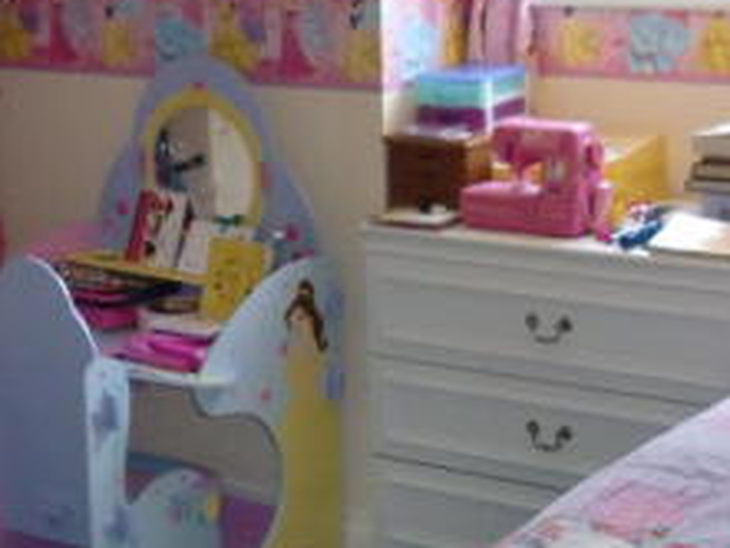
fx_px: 2004
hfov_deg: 20.5
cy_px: 196
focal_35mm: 95
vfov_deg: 15.6
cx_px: 167
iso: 400
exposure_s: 1/60
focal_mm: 6.3
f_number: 2.8
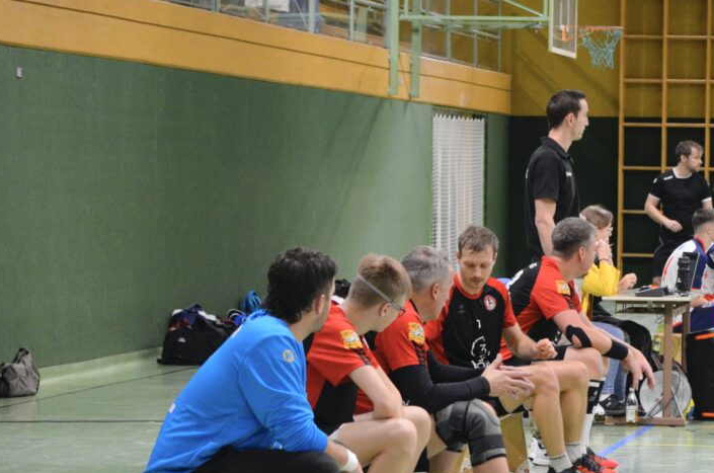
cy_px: 335
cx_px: 513
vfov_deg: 10.1
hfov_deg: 15.2
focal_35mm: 135
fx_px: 2672
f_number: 4.2
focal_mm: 62
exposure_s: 1/160
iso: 1600
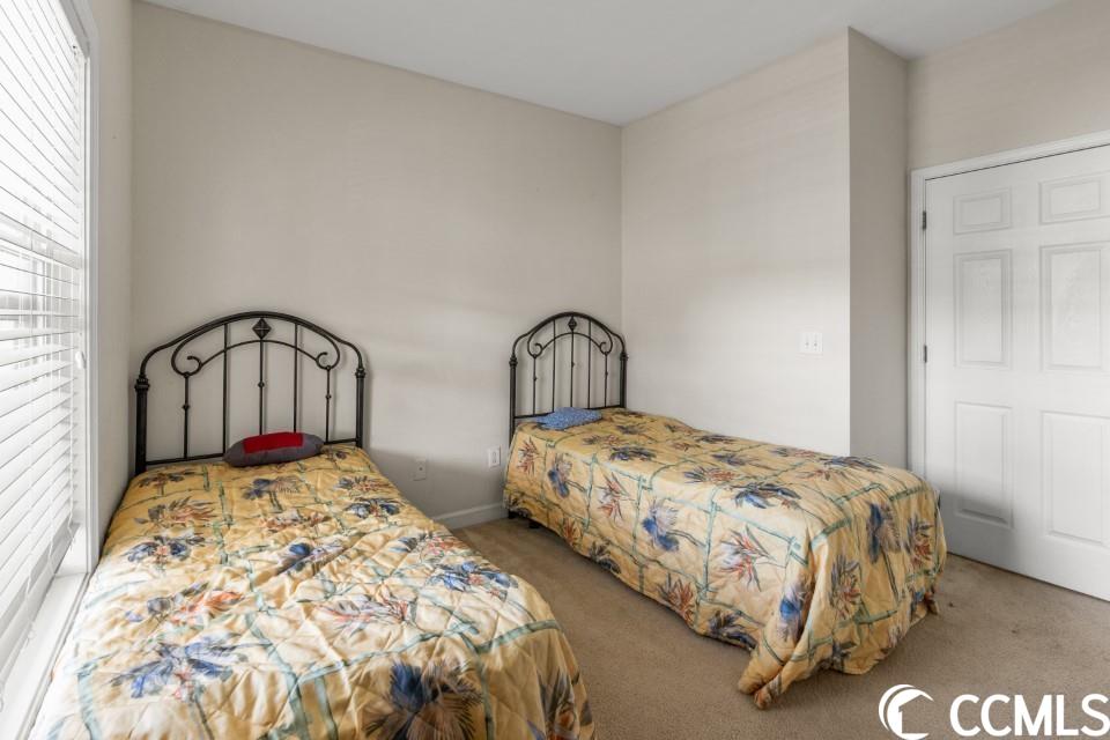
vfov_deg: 73.7
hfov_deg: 96.7
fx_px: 493
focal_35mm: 16
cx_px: 555
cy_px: 370
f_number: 8
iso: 320
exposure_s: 1/10
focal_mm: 16
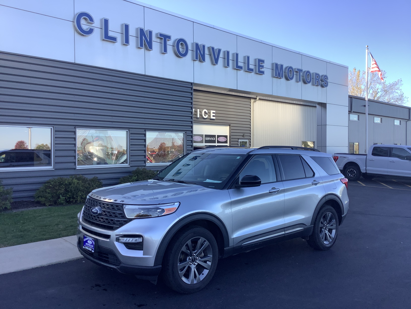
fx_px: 368
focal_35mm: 31
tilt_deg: -1.3
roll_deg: -0.6
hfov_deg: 58.4
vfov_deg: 45.4
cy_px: 154
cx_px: 206
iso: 25
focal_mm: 3.3
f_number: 2.4
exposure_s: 1/307
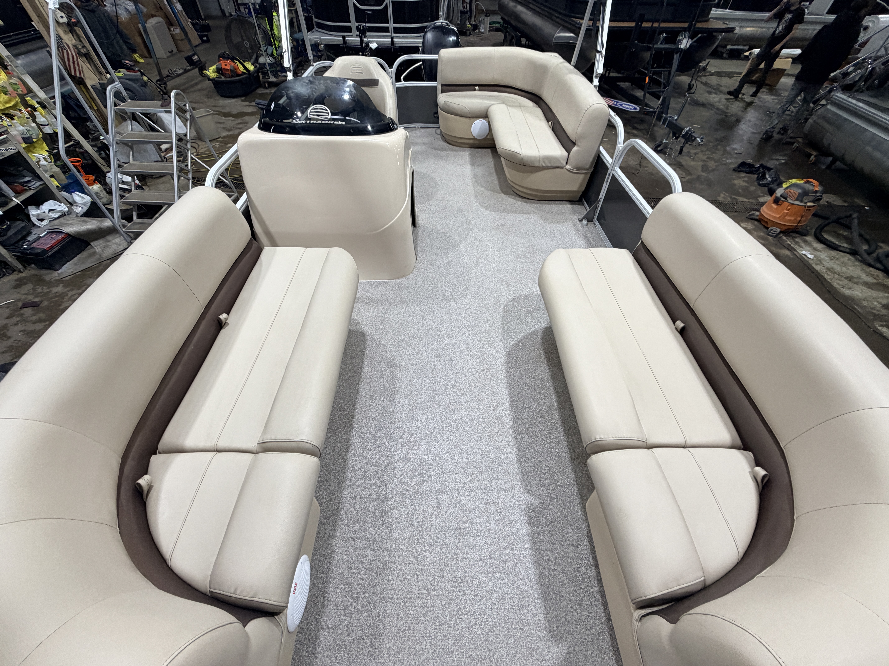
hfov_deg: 102.1
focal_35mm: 14
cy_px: 333
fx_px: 360
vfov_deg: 85.7
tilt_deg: -49.2
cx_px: 444
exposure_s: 1/120
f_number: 2.2
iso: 125
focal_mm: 2.22
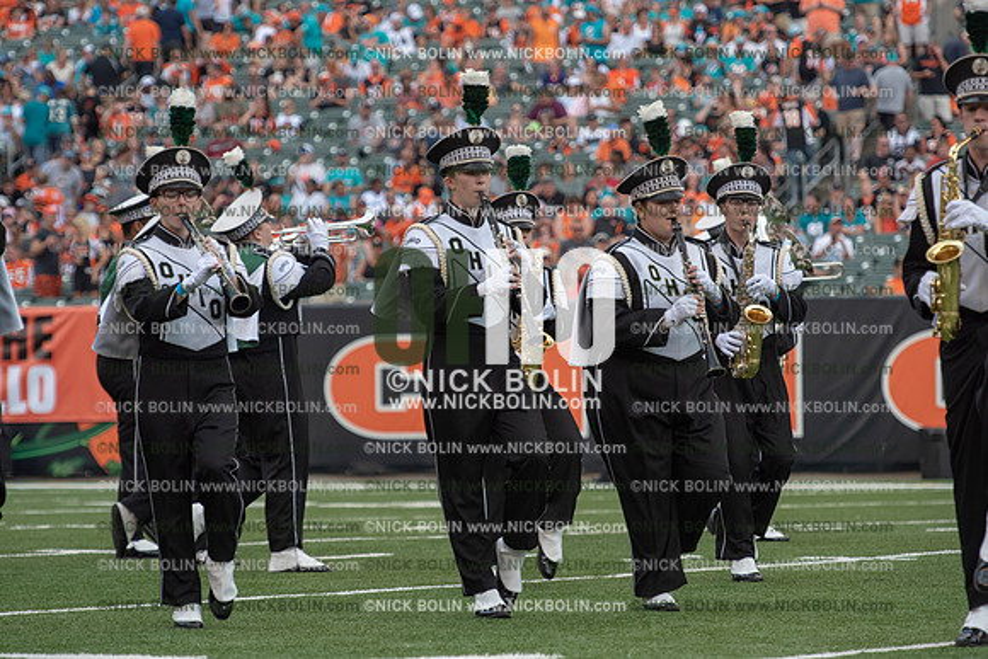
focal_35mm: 210
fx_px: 5764
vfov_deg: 6.5
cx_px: 494
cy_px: 330
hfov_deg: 9.8
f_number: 5.6
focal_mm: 210
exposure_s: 1/1250
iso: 400
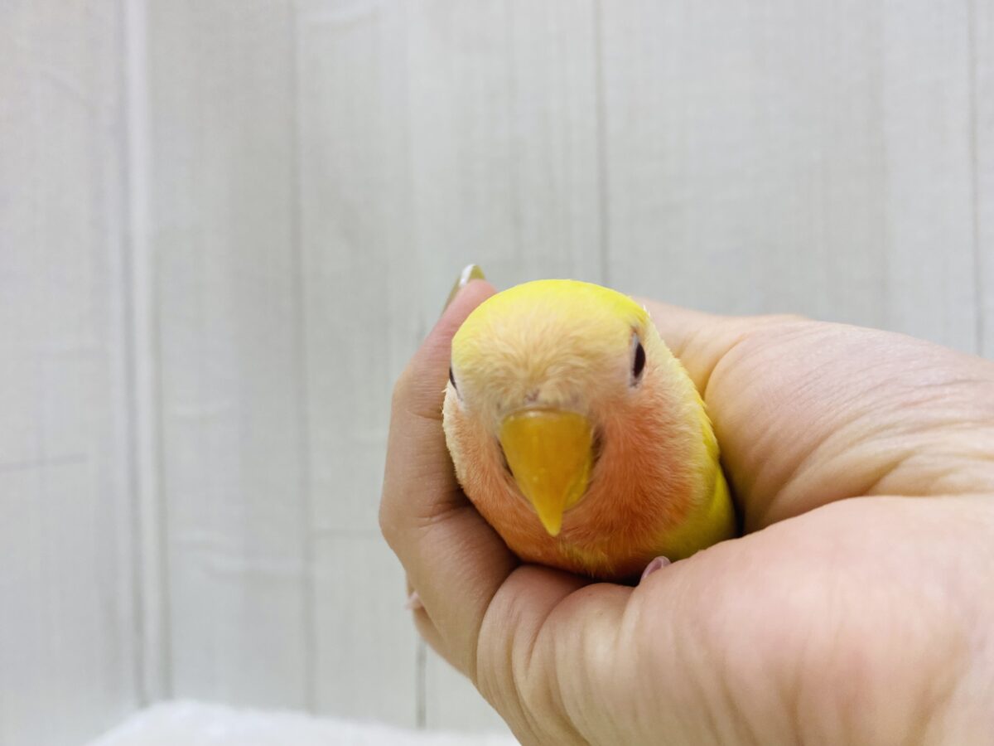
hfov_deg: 69.4
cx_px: 497
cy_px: 373
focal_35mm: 25
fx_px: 718
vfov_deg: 54.9
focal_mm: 4.25
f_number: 1.8
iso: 100
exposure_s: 1/100
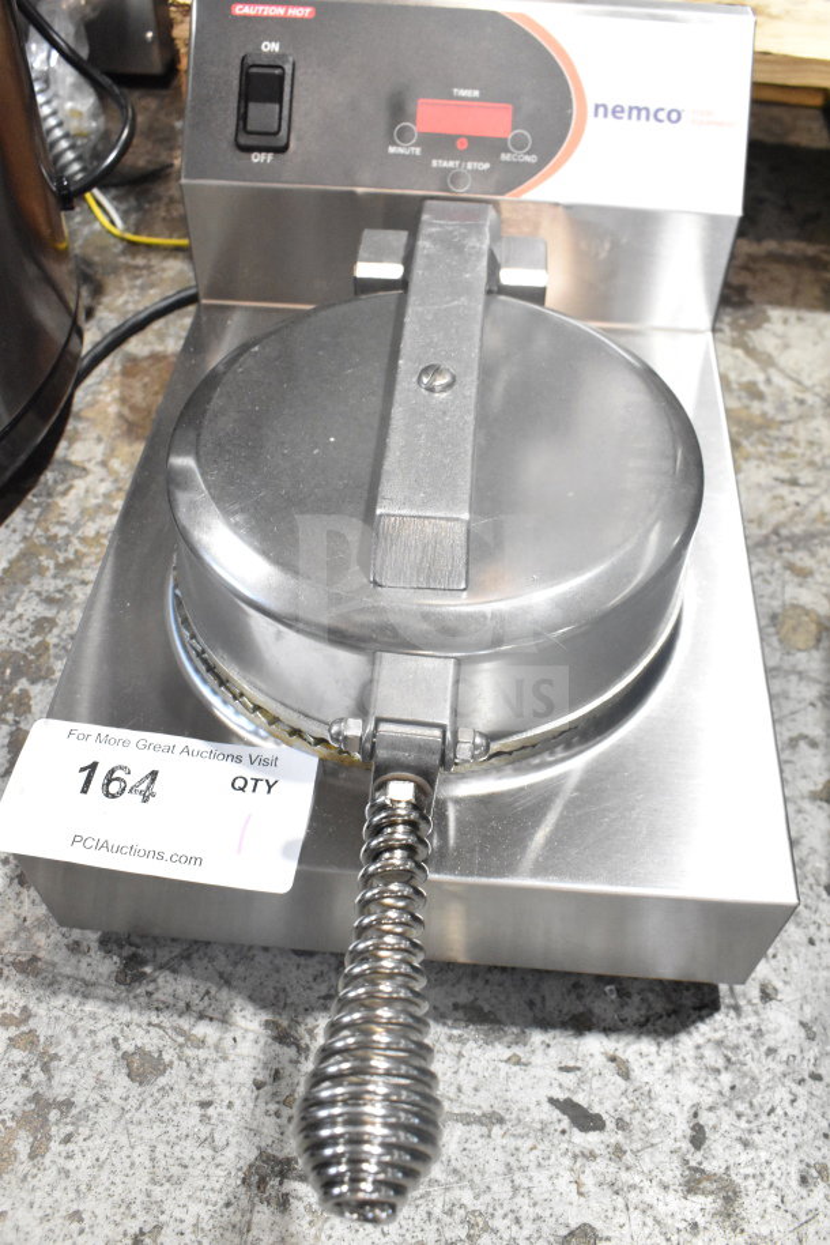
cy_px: 622
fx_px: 1037
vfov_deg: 61.9
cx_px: 415
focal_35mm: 30
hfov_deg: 43.6
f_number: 8
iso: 6400
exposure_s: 1/250
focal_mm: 20
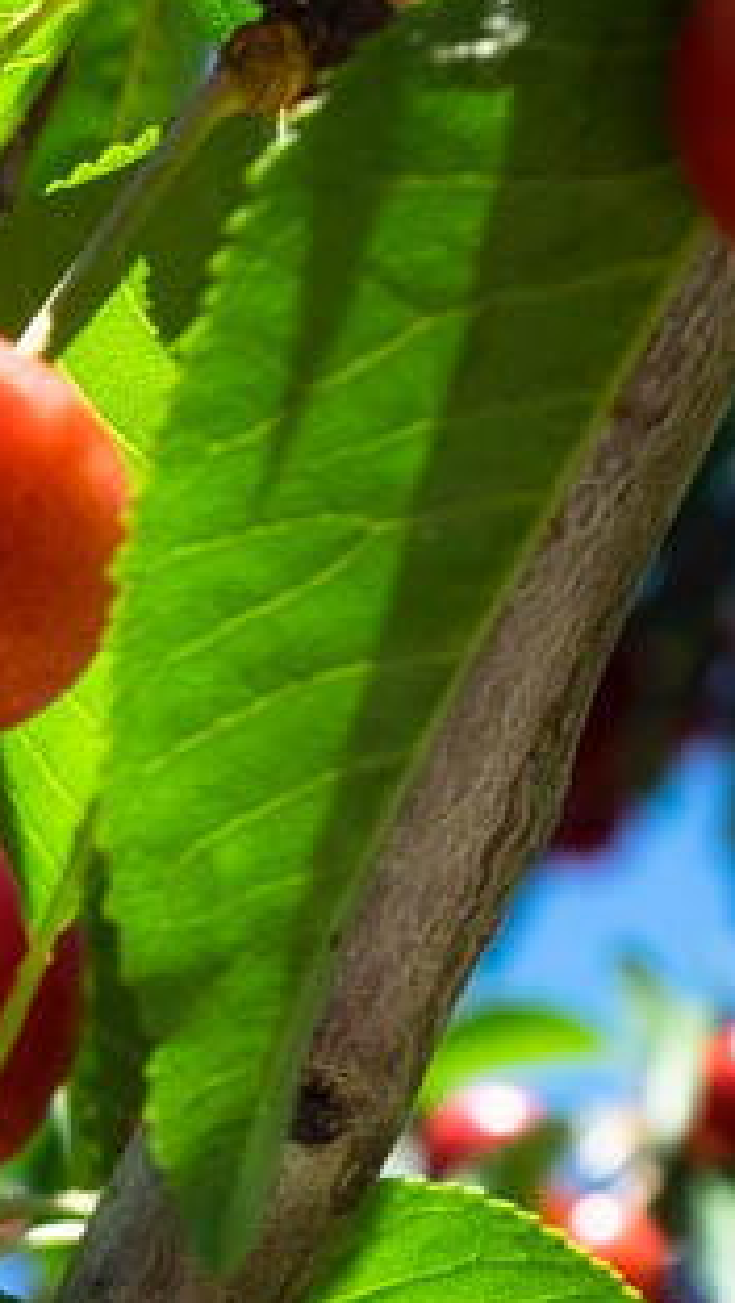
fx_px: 6016
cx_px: -2159
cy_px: 2255
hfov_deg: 5.9
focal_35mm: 174
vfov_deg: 11.6
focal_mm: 18
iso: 200
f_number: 5.6
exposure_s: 1/340
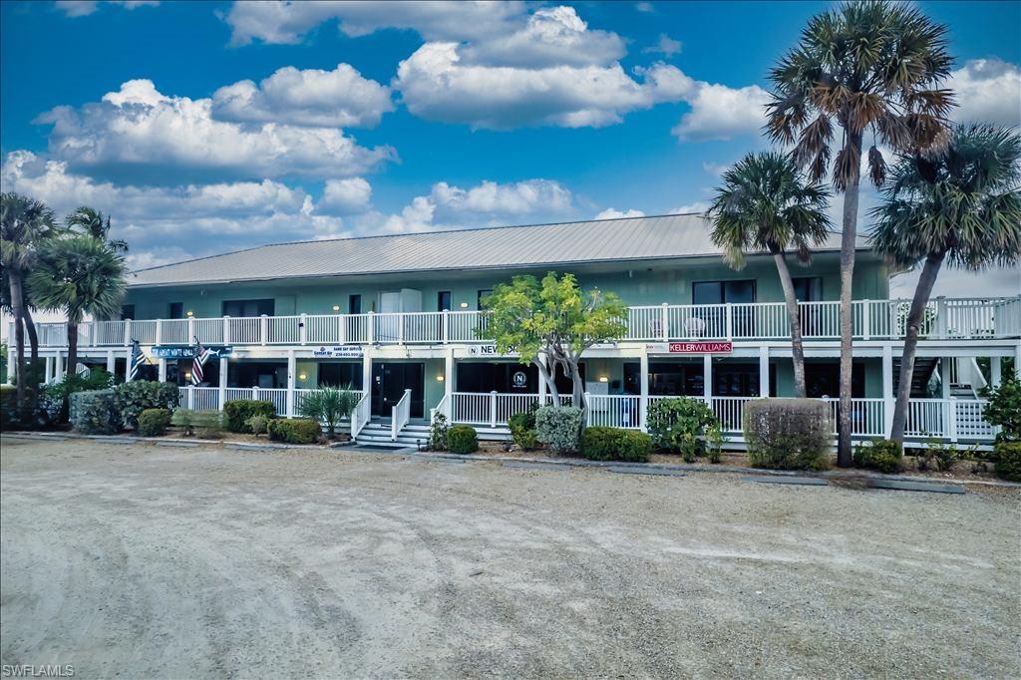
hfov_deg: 78.6
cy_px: 340
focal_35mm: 22
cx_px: 510
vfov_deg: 57.2
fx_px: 624
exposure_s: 1/640
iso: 130
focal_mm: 8.38
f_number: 2.8
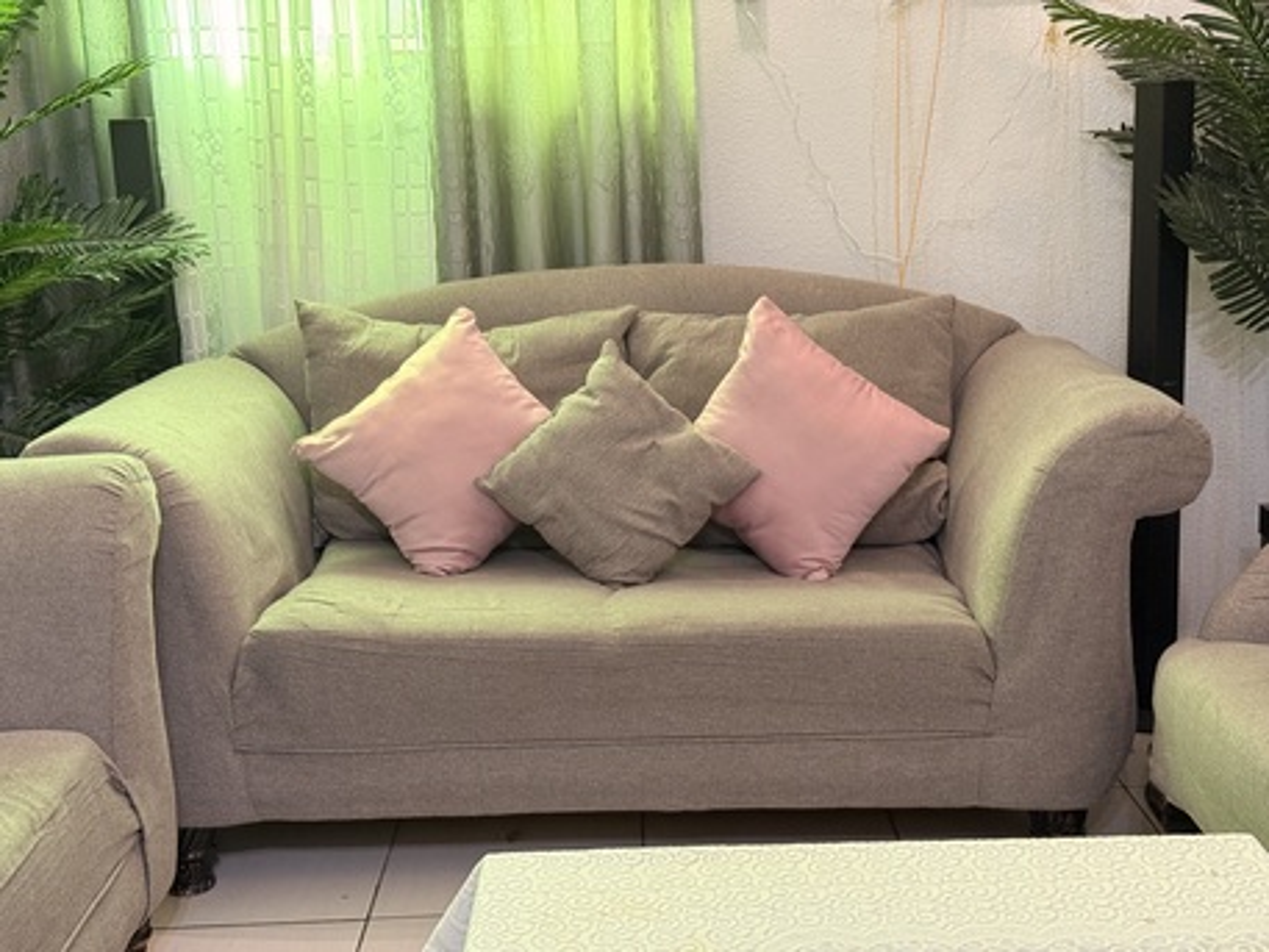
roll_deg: +2.8
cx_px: 634
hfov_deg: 39.6
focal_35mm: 48
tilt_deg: -11.8
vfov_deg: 30.3
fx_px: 1760
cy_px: 476
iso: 200
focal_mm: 6.76
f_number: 1.78
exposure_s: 1/40
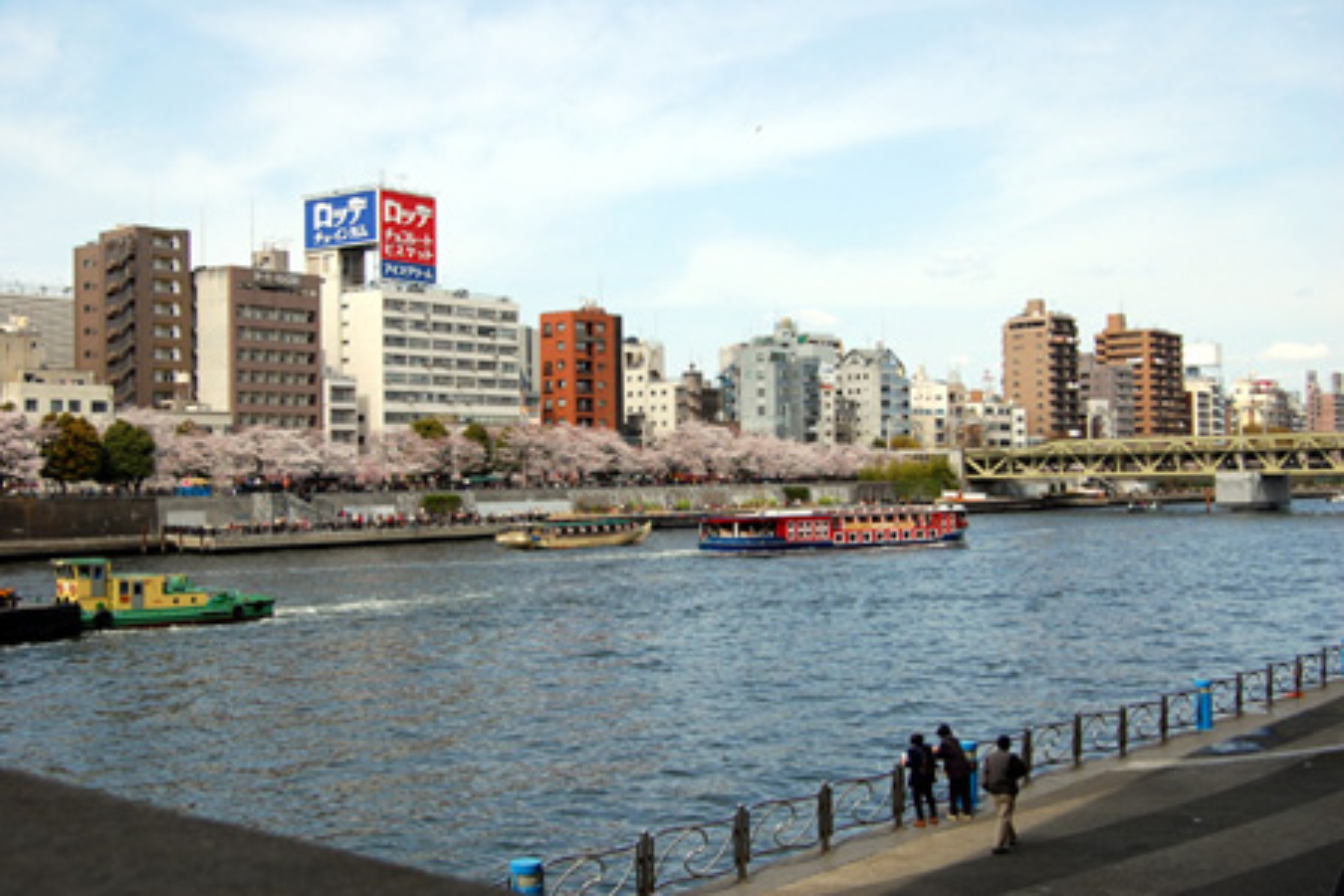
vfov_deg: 29.9
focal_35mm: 45
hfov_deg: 43.6
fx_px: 1680
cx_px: 672
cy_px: 448
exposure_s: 1/800
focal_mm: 30
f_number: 6.3
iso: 200
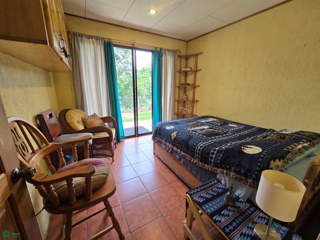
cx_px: 160
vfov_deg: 89.9
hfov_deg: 106.2
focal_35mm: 13
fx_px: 120
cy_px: 120
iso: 80
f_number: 2.2
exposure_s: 1/60
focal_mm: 2.2
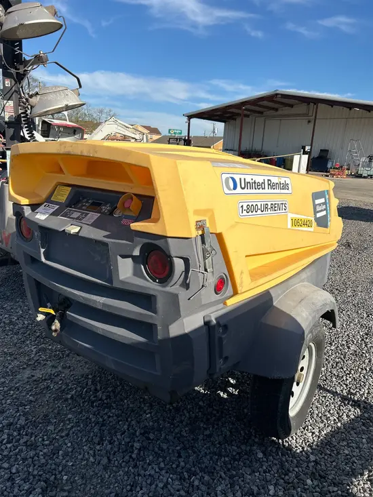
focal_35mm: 26
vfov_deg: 67.3
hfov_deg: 53.1
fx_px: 373
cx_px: 186
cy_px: 248
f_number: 1.5
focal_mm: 5.7
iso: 50
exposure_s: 1/5319
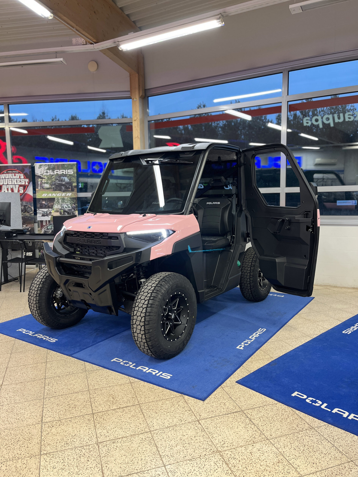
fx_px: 359
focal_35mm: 26
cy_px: 238
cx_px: 179
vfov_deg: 67.3
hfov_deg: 53.1
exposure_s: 1/50
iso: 160
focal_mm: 5.1
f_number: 1.6
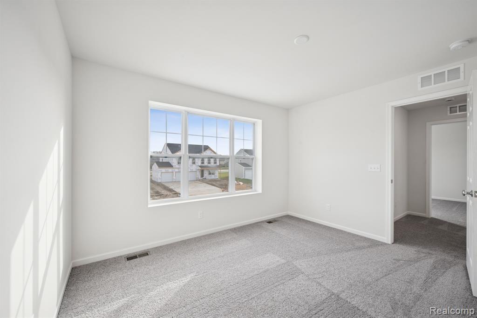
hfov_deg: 104.2
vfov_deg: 81.2
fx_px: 186
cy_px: 159
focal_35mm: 14
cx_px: 238
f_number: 9
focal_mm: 14
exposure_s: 1/13
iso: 100
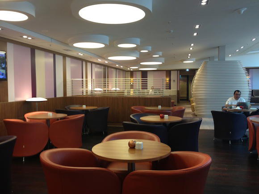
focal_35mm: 33
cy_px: 97
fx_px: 247
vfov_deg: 42.9
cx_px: 130
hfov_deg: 55.4
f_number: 2.4
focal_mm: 4.13
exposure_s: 1/20
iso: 50
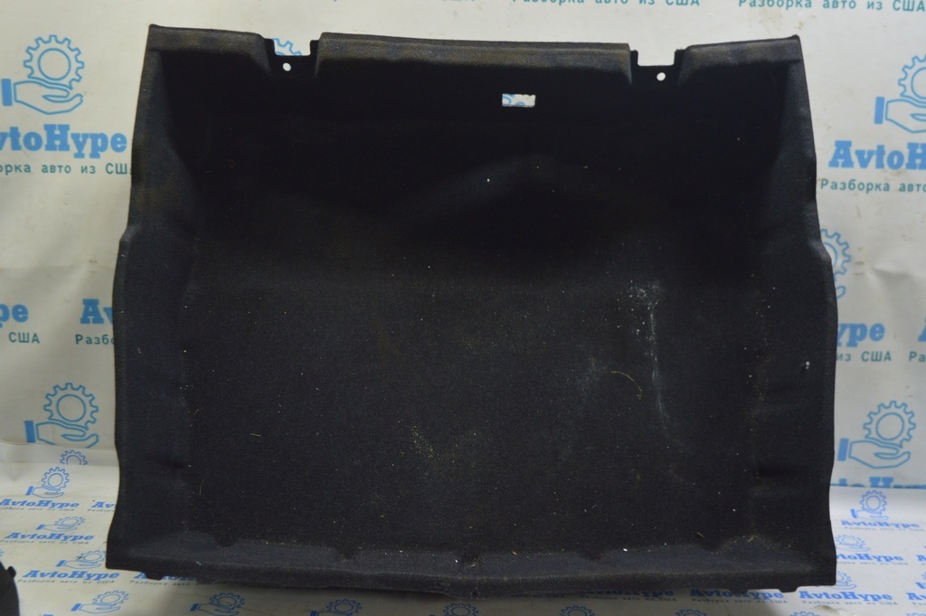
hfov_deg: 49.6
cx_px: 463
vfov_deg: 34.2
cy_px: 308
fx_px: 1002
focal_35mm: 39
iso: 400
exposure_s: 1/20
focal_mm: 26
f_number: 5.6
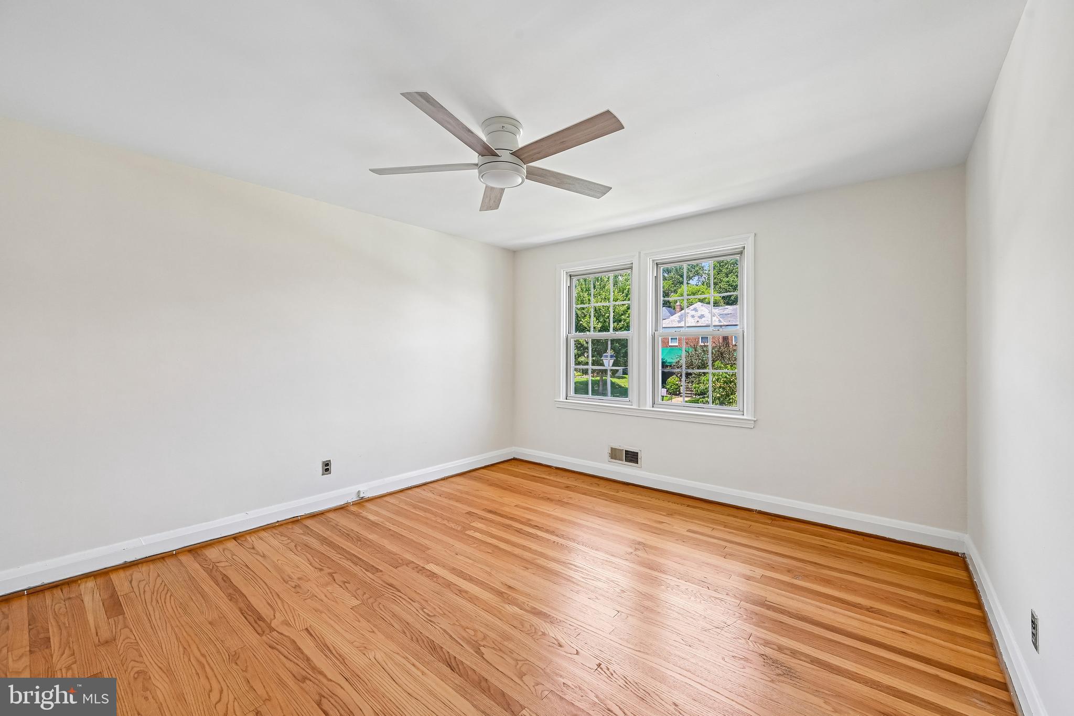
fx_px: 418
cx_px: 537
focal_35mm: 14
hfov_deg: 104.3
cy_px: 358
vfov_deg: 81.2
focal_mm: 14
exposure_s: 1/15
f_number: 8
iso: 140
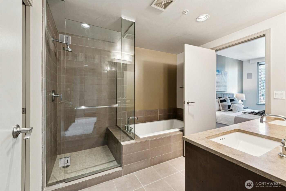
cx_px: 143
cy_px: 96
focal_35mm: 15
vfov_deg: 77.3
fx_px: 119
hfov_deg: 100.4
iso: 200
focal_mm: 10
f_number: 9
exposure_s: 1/1.67
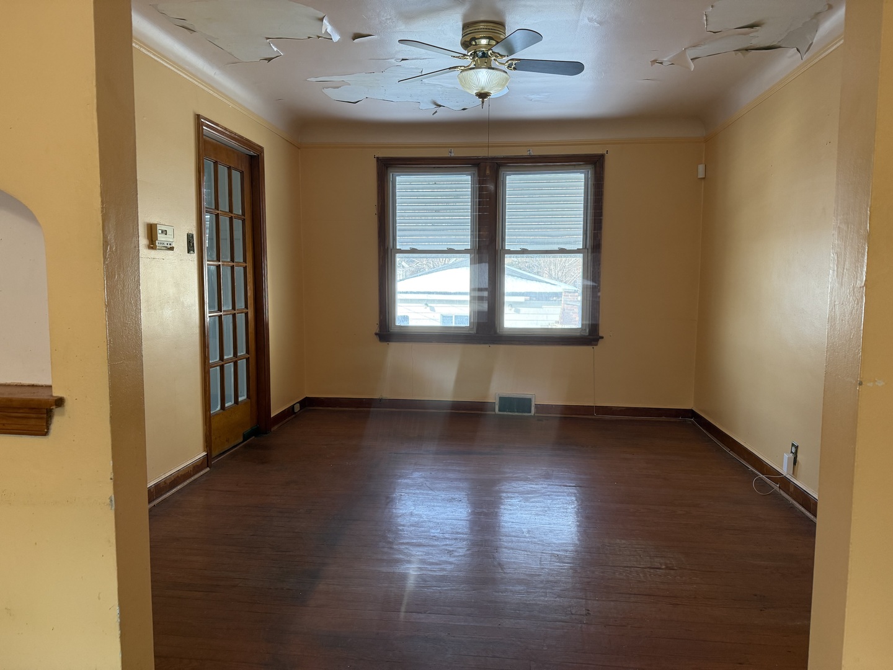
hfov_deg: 71.6
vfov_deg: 56.8
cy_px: 335
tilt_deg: -5.6
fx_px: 619
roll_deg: +0.0
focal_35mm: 24
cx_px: 446
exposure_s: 1/120
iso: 200
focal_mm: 6.76
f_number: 1.78
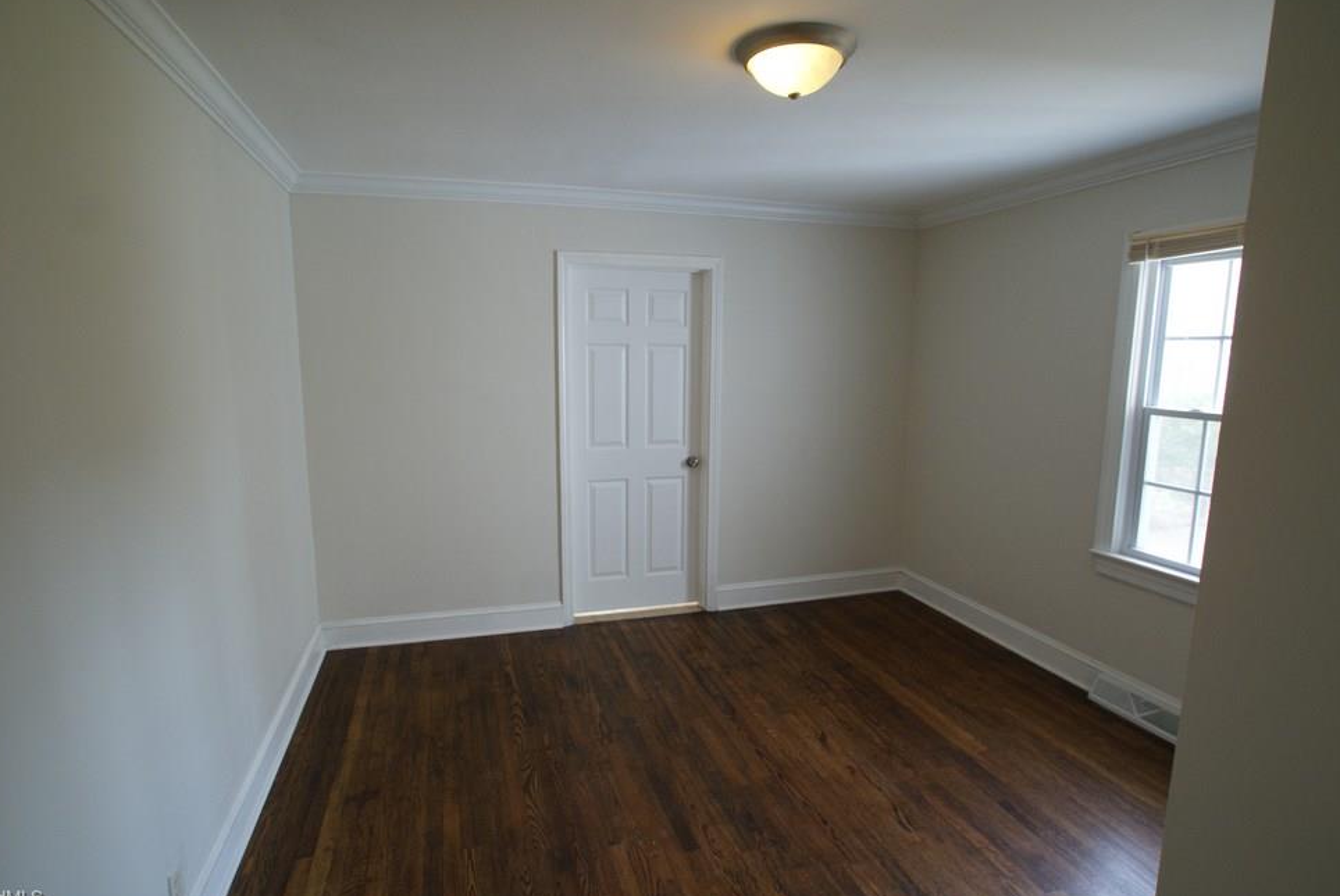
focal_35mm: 18
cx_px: 655
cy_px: 435
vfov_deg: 68.9
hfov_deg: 91.4
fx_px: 653
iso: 400
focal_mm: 11
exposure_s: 1/30
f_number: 4.5
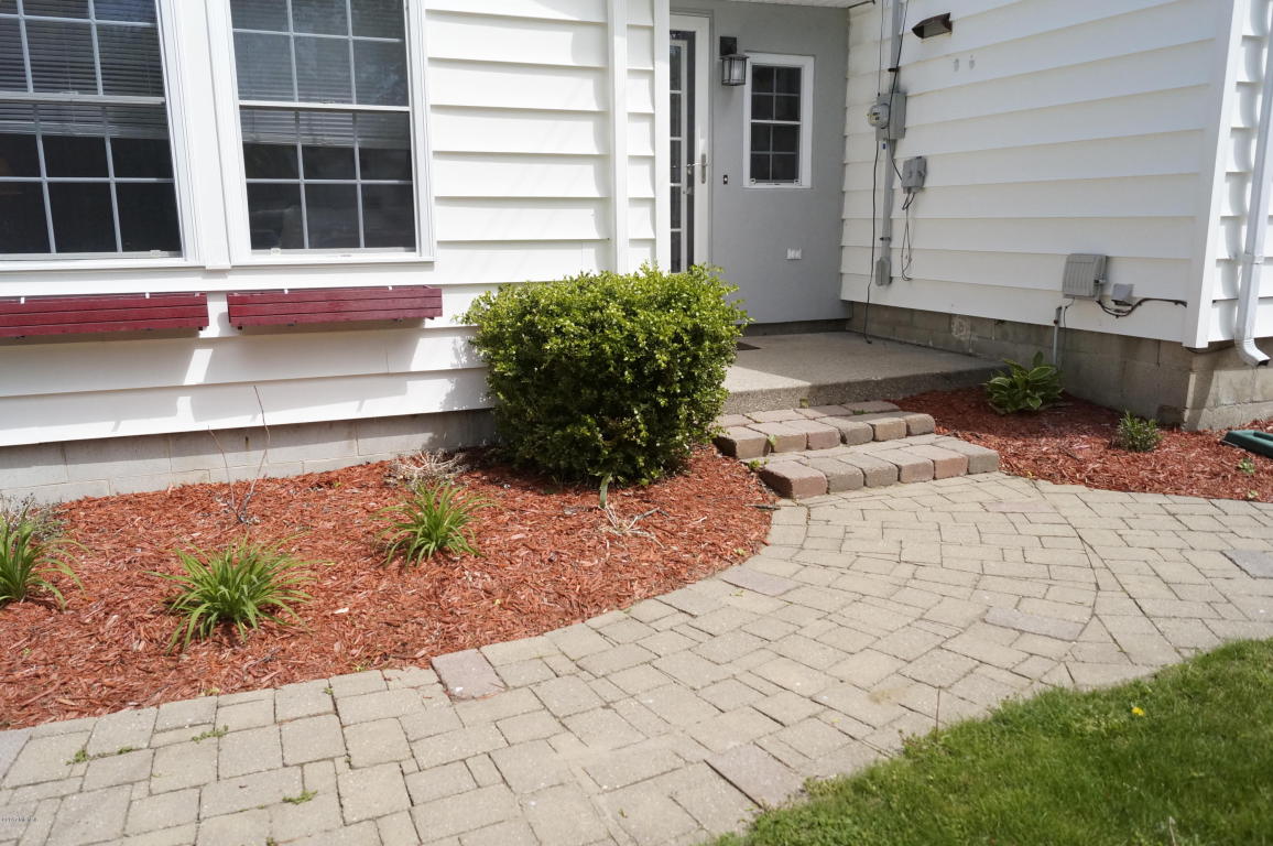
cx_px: 636
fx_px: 954
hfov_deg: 67.4
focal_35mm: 27
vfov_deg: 47.8
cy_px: 423
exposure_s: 1/4000
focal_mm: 18
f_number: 5.6
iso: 800
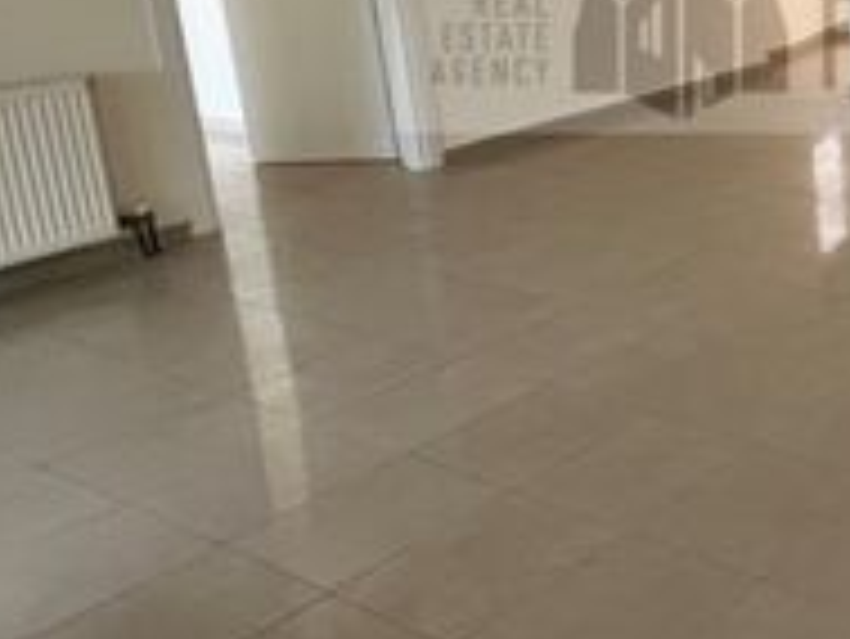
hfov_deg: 30.0
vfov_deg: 31.0
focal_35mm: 44
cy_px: 36
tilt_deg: -11.6
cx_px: 1201
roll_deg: +0.9
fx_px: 1081
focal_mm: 1.57
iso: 125
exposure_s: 1/99
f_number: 1.8
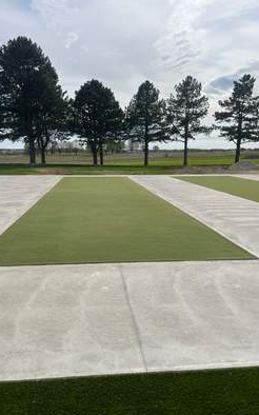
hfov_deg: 44.5
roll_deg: -0.4
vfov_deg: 66.5
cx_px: 120
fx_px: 316
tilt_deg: -9.7
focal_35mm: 28
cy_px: 209
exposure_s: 1/6897
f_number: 1.6
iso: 50
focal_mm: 5.1
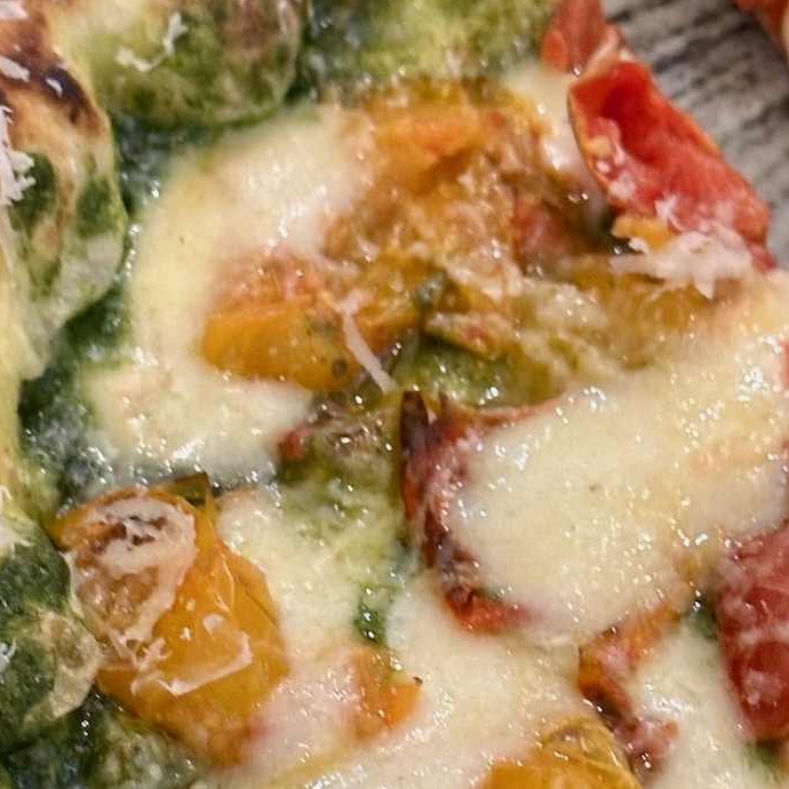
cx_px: 305
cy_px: 547
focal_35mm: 126
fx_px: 3249
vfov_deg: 13.8
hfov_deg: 13.8
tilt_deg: -53.1
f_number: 1.78
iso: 320
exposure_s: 1/33
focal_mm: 6.86
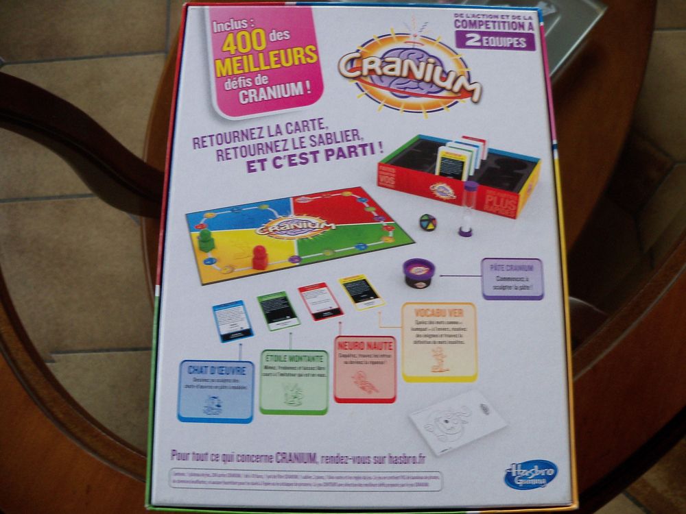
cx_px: 343
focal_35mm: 35
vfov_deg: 40.7
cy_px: 257
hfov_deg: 52.6
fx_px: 694
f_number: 3.5
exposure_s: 1/40
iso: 160
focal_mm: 6.2
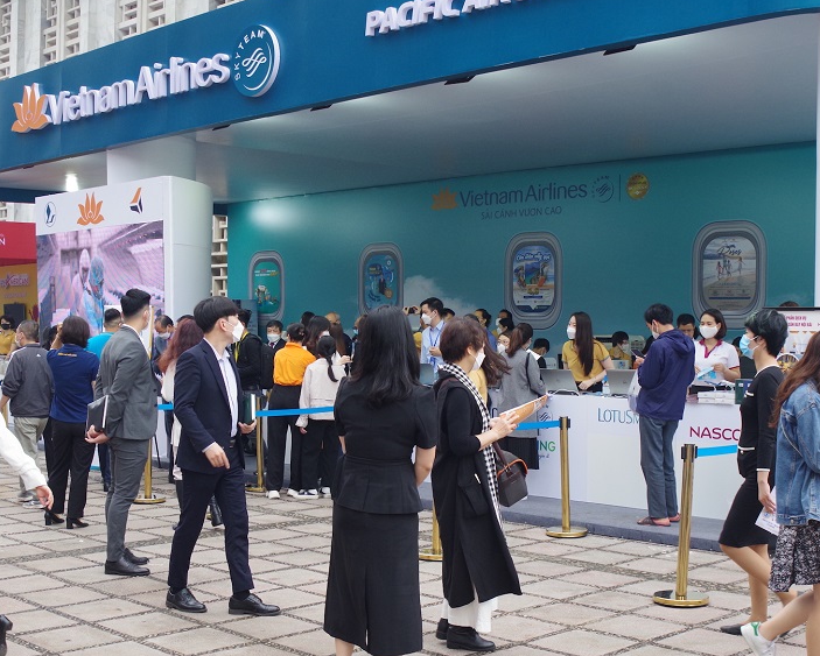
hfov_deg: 38.8
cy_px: 377
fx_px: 1165
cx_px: 406
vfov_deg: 31.4
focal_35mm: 48
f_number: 5.6
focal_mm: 24
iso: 800
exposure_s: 1/250
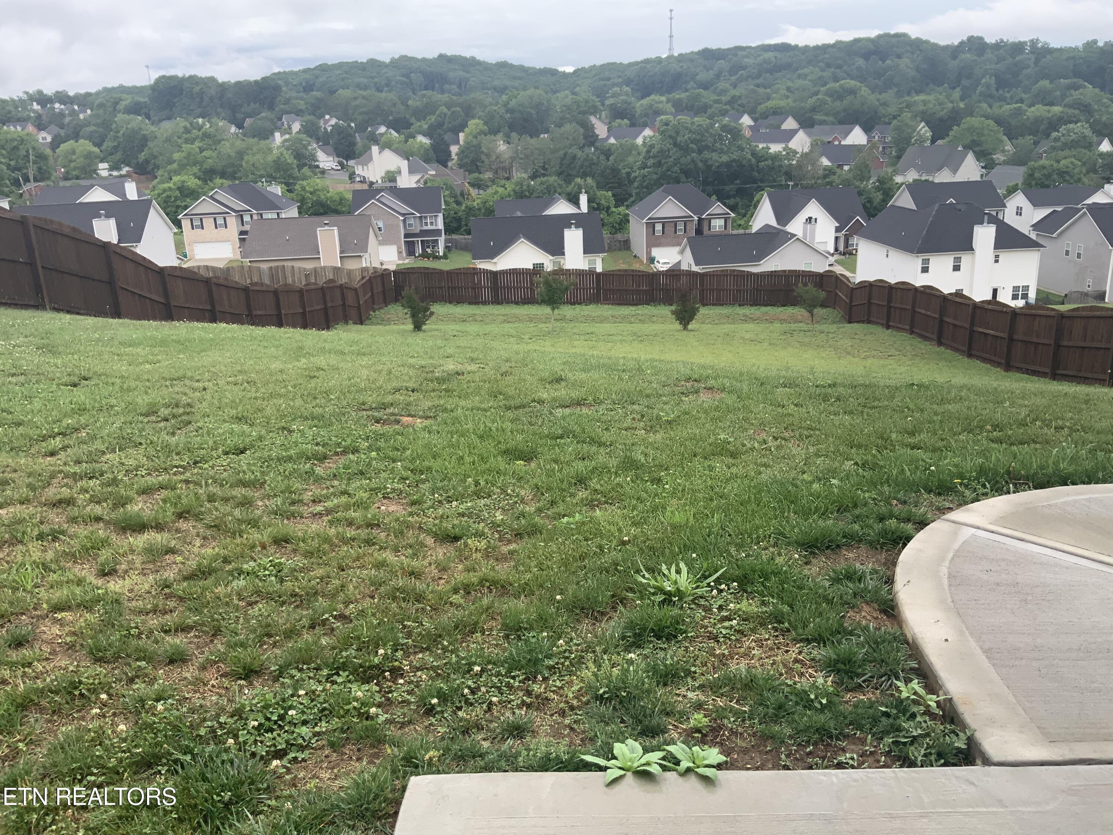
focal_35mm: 29
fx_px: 932
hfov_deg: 61.7
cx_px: 556
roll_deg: +2.4
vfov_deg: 48.2
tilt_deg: -16.5
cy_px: 418
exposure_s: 1/358
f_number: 1.8
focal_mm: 3
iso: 16
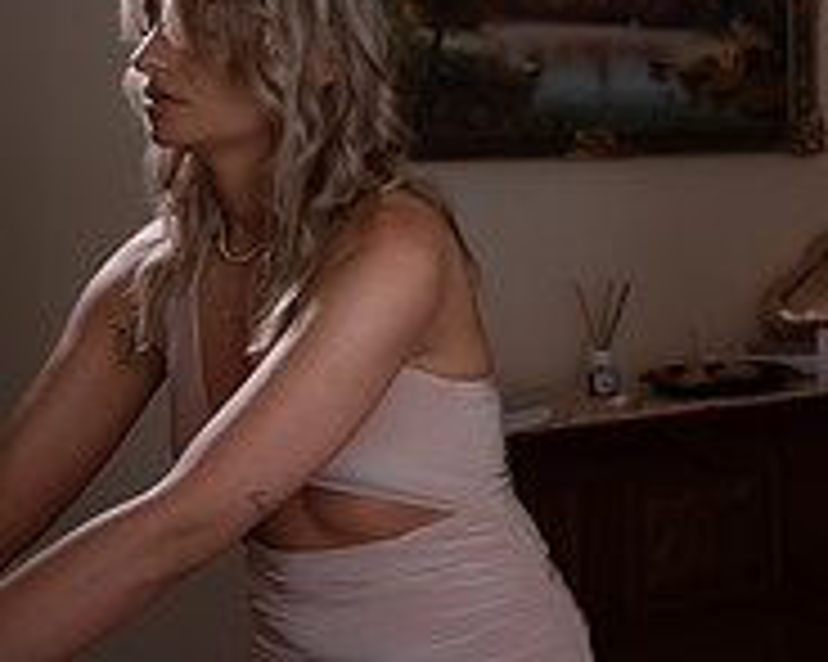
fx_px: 1739
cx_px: 1233
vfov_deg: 21.5
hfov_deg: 22.2
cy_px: 236
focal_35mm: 71
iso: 800
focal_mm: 24
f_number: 2.8
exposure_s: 1/250
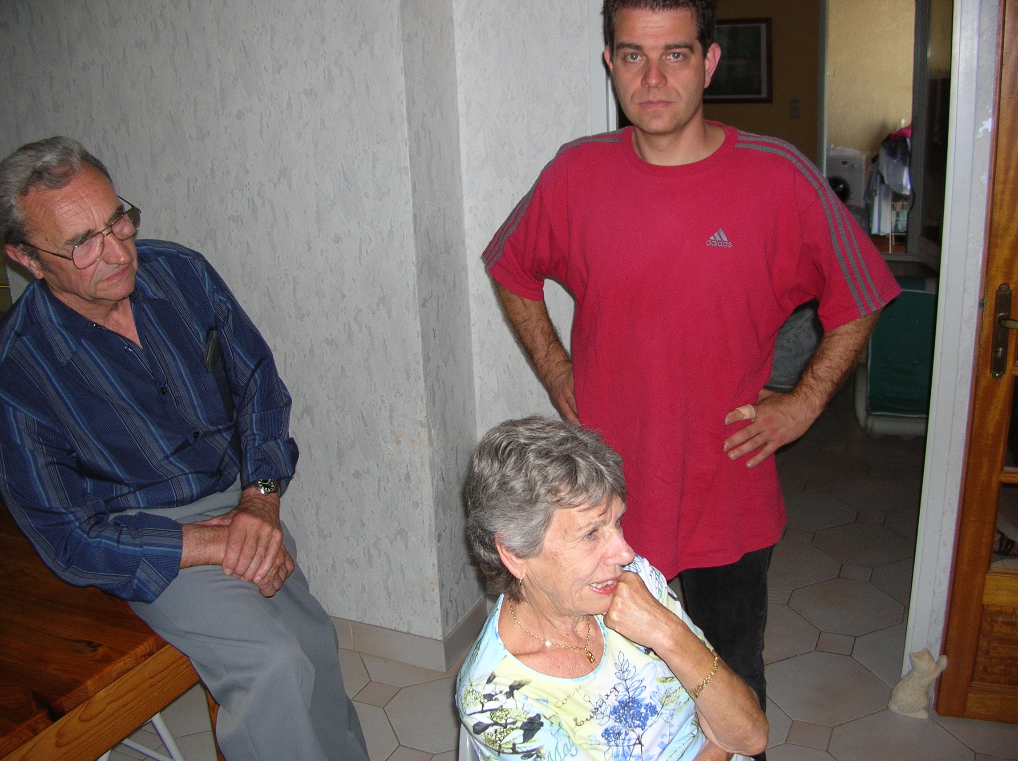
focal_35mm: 35
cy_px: 380
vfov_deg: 40.6
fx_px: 1028
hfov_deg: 52.7
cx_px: 509
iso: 71
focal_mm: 5.8
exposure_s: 1/60.1
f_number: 2.8
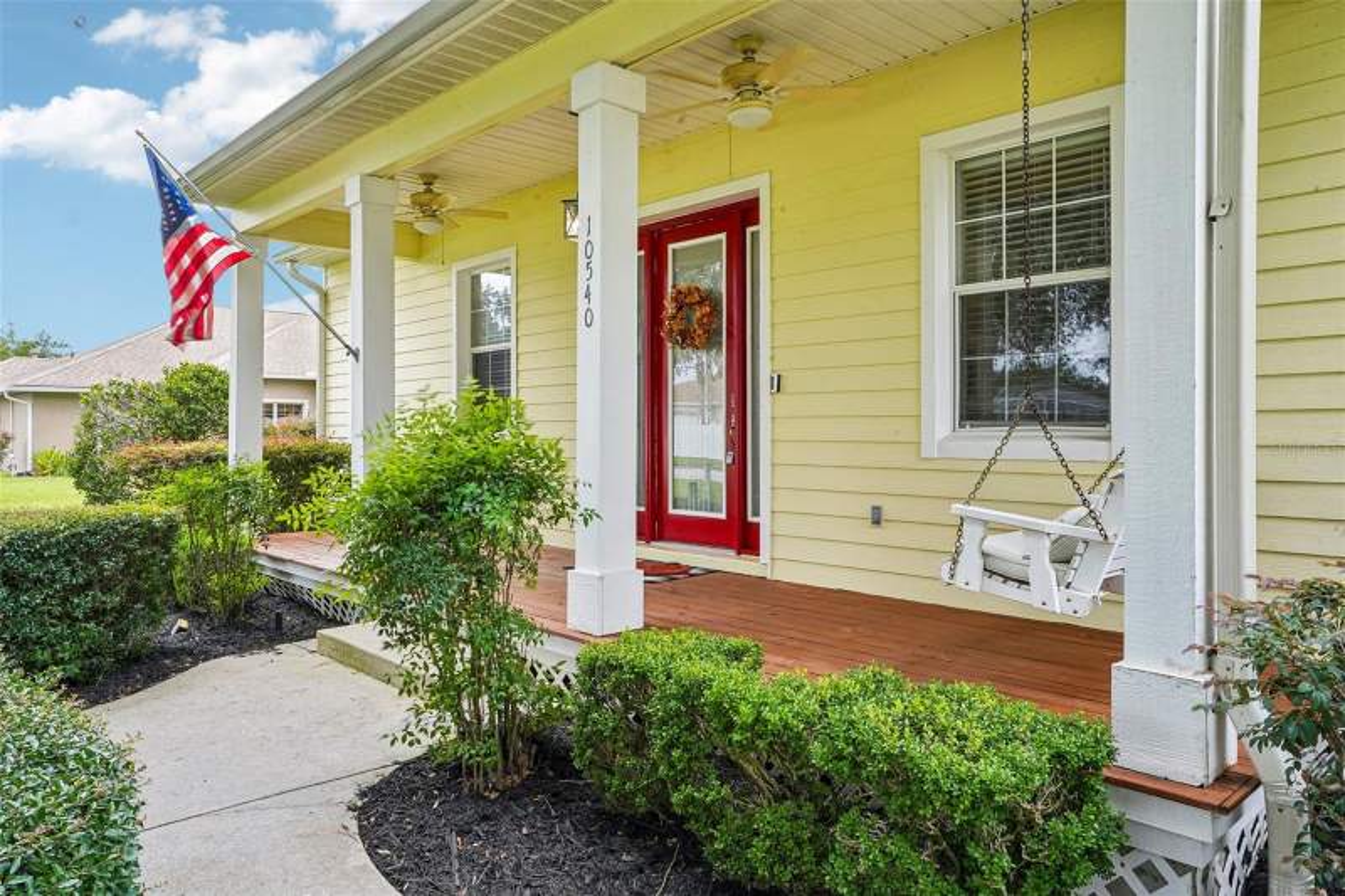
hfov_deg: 73.8
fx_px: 896
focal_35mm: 24
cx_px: 672
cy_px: 448
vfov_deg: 53.1
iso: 400
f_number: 20
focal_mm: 24
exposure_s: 1/20
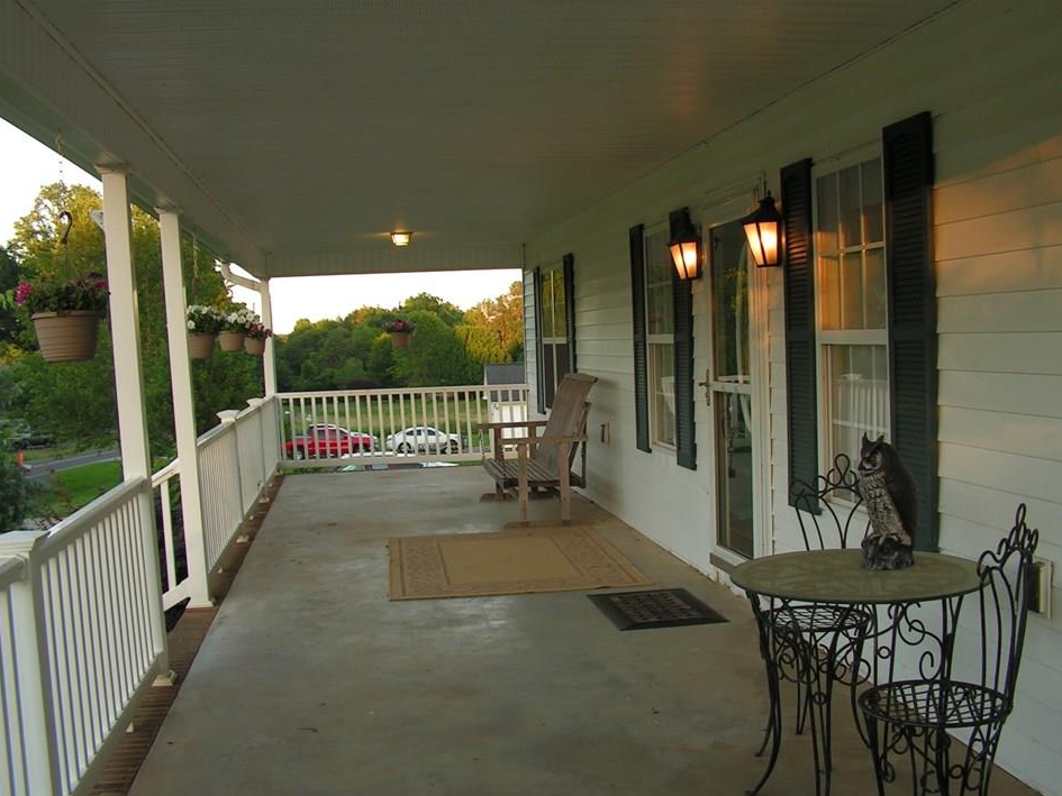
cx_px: 562
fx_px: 1197
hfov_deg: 47.8
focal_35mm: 39
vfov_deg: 36.8
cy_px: 421
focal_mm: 6
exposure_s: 1/60
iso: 64
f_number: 3.2
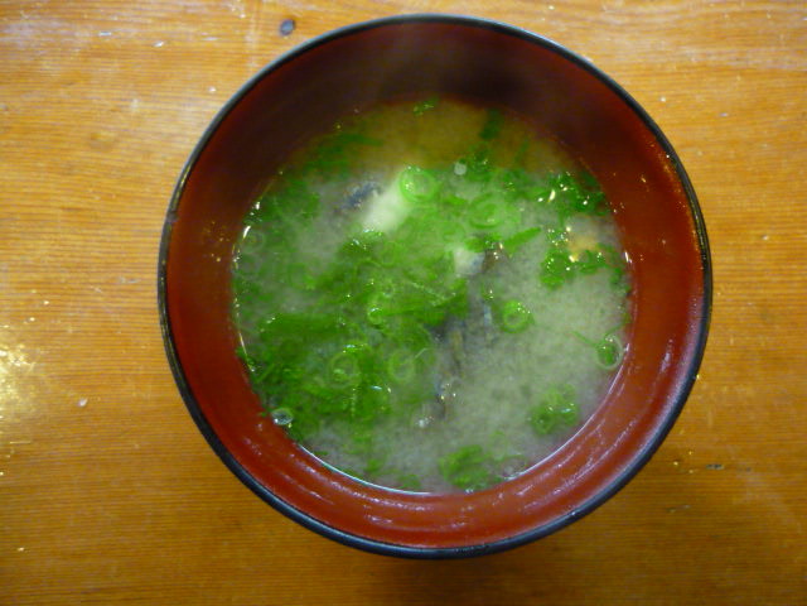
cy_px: 303
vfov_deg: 42.9
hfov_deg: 55.4
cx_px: 404
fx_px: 769
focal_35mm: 33
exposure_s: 1/20
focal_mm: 5.5
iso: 800
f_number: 2.8
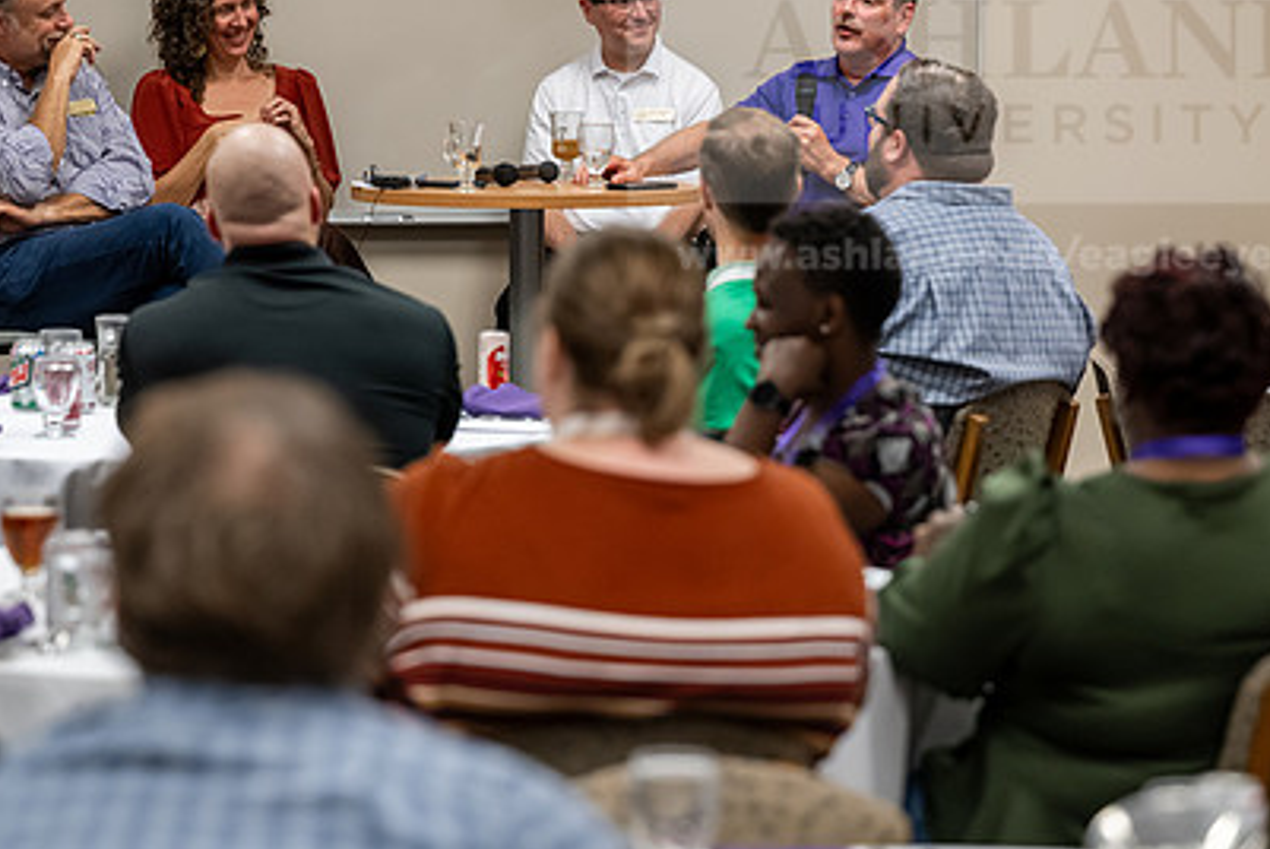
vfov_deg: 8.6
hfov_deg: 12.9
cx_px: 532
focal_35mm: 159
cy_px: 322
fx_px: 5613
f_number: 3.2
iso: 2000
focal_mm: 110
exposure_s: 1/200
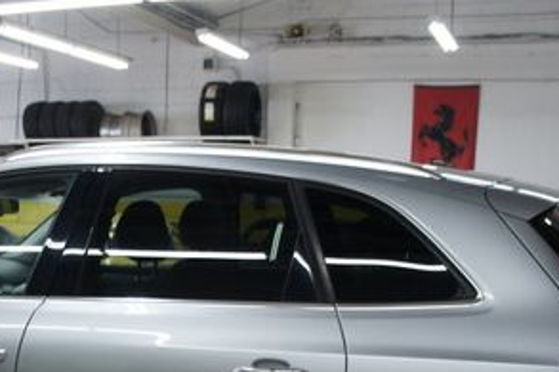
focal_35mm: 59
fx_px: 916
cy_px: 359
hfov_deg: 33.2
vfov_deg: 22.2
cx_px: 128
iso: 500
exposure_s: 1/80
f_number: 4
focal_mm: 18
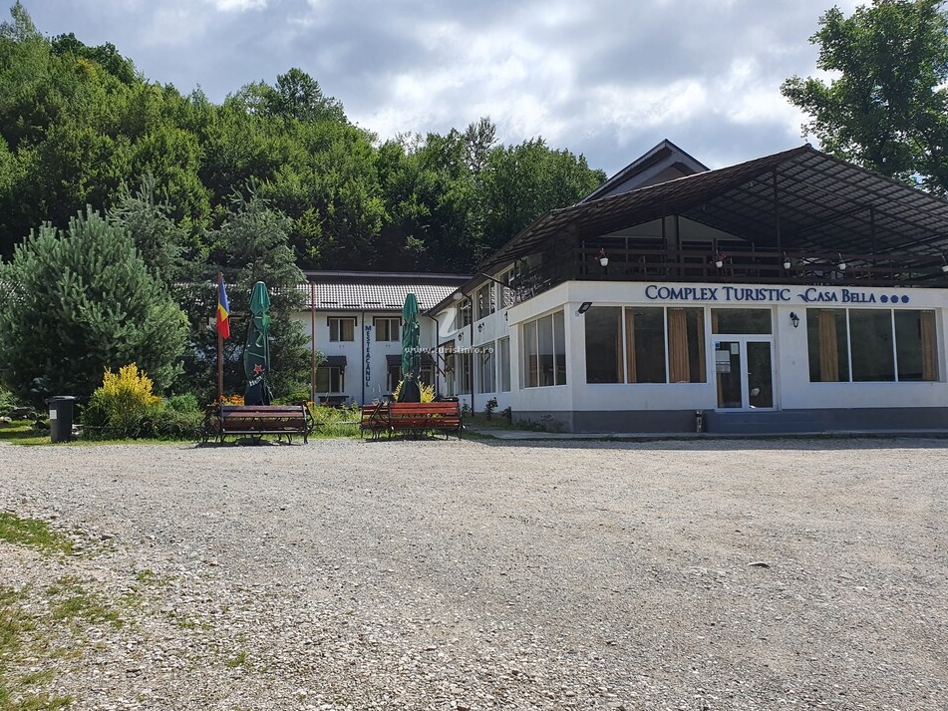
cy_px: 333
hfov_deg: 63.4
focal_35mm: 28
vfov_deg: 49.7
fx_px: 767
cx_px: 461
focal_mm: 4.32
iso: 50
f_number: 2.4
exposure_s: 1/2480
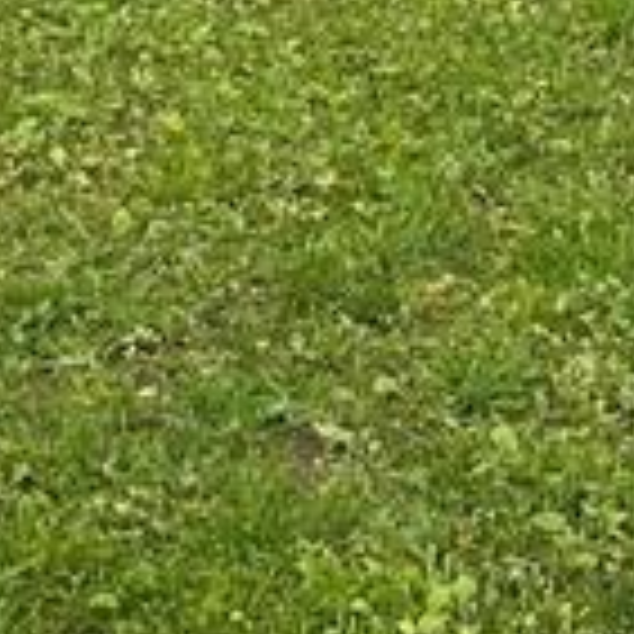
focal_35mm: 154
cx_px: 688
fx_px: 3191
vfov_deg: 10.0
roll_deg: +0.0
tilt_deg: +1.8
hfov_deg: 11.2
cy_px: -868
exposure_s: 1/699
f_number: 1.78
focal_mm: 6.86
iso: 80
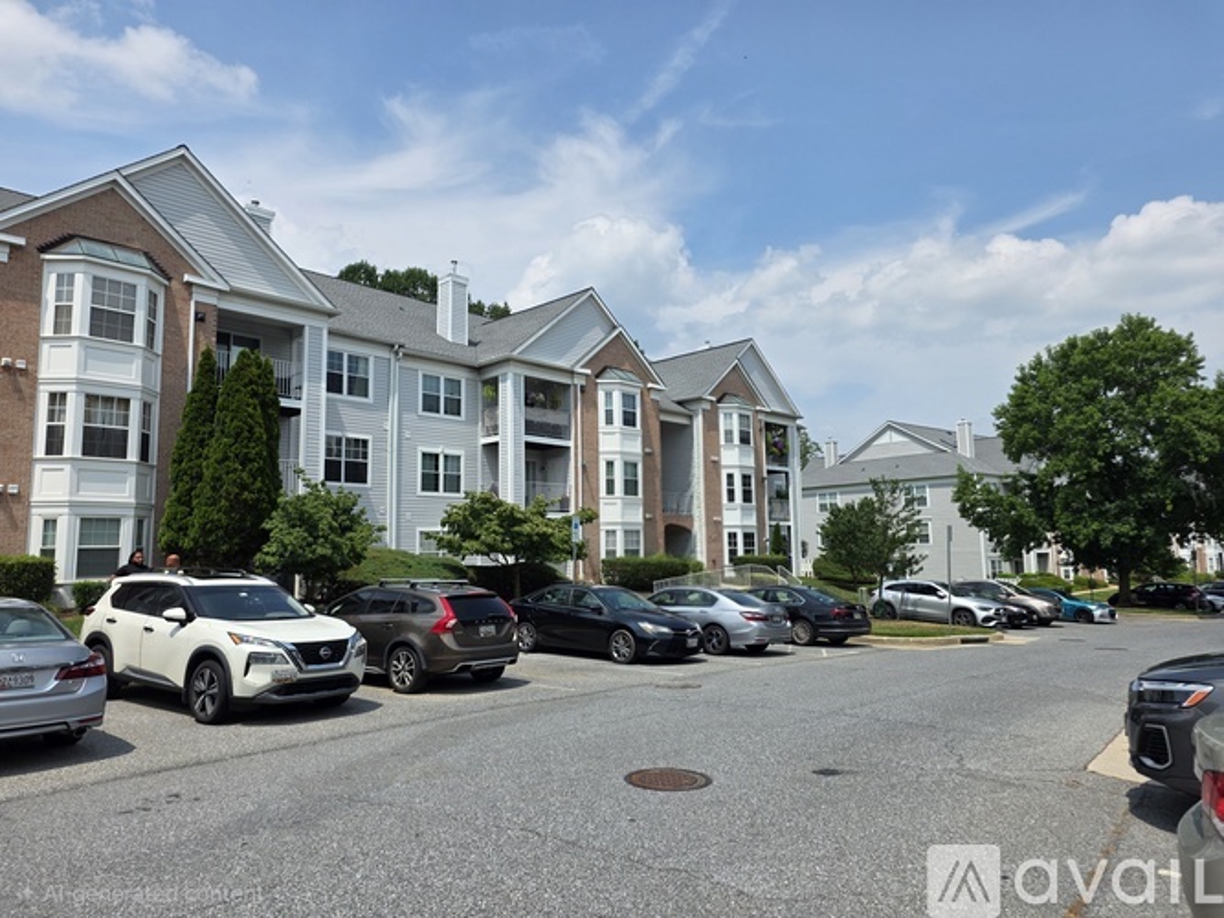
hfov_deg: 73.9
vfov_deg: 58.9
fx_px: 813
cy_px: 459
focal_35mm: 23
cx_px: 612
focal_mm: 6.25
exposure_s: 1/10000
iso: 80
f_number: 1.7
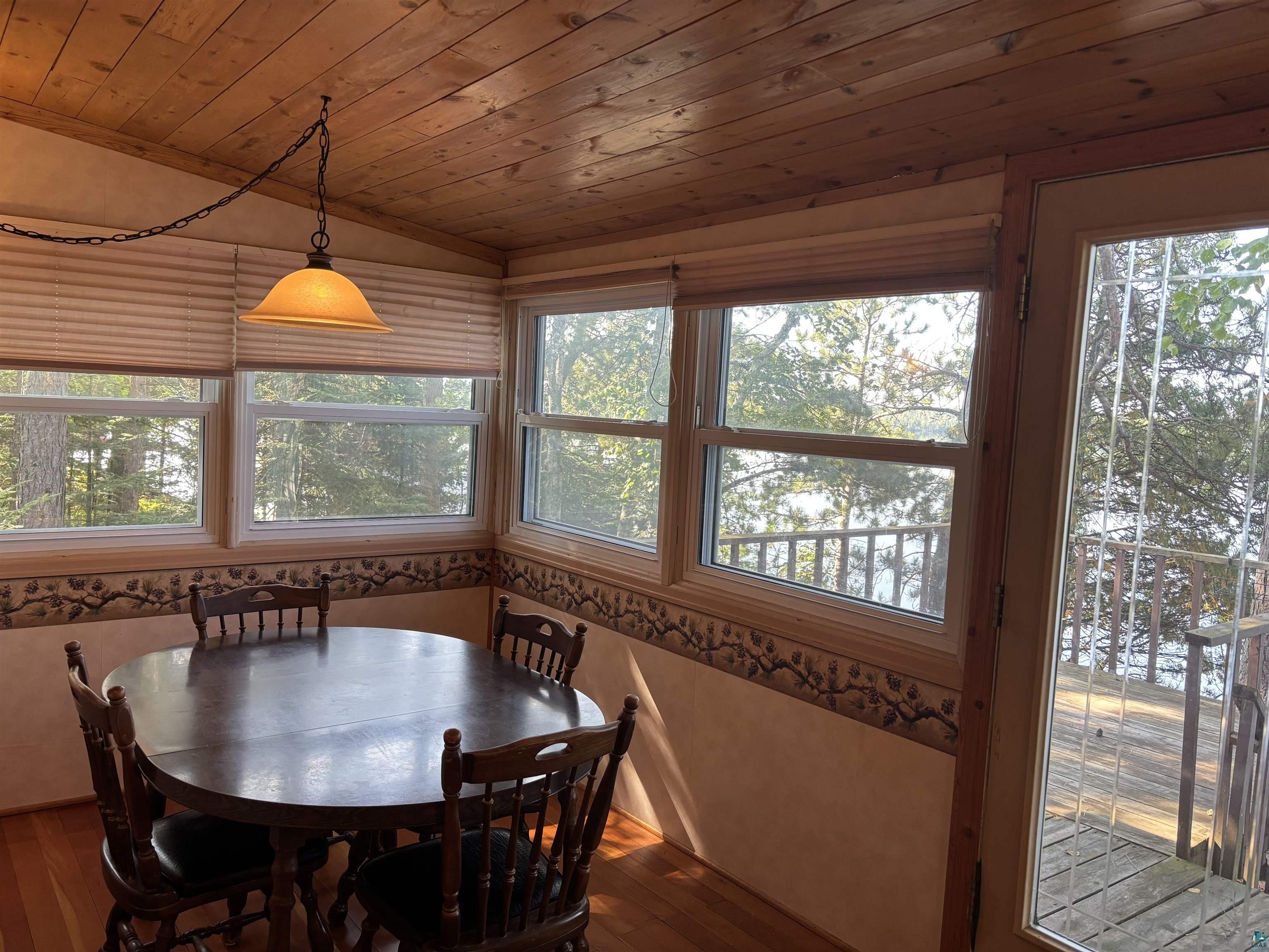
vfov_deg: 53.1
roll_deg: -2.8
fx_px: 953
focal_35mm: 26
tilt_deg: -3.9
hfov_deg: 67.3
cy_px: 476
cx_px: 634
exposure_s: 1/120
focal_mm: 5.96
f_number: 1.6
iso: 100
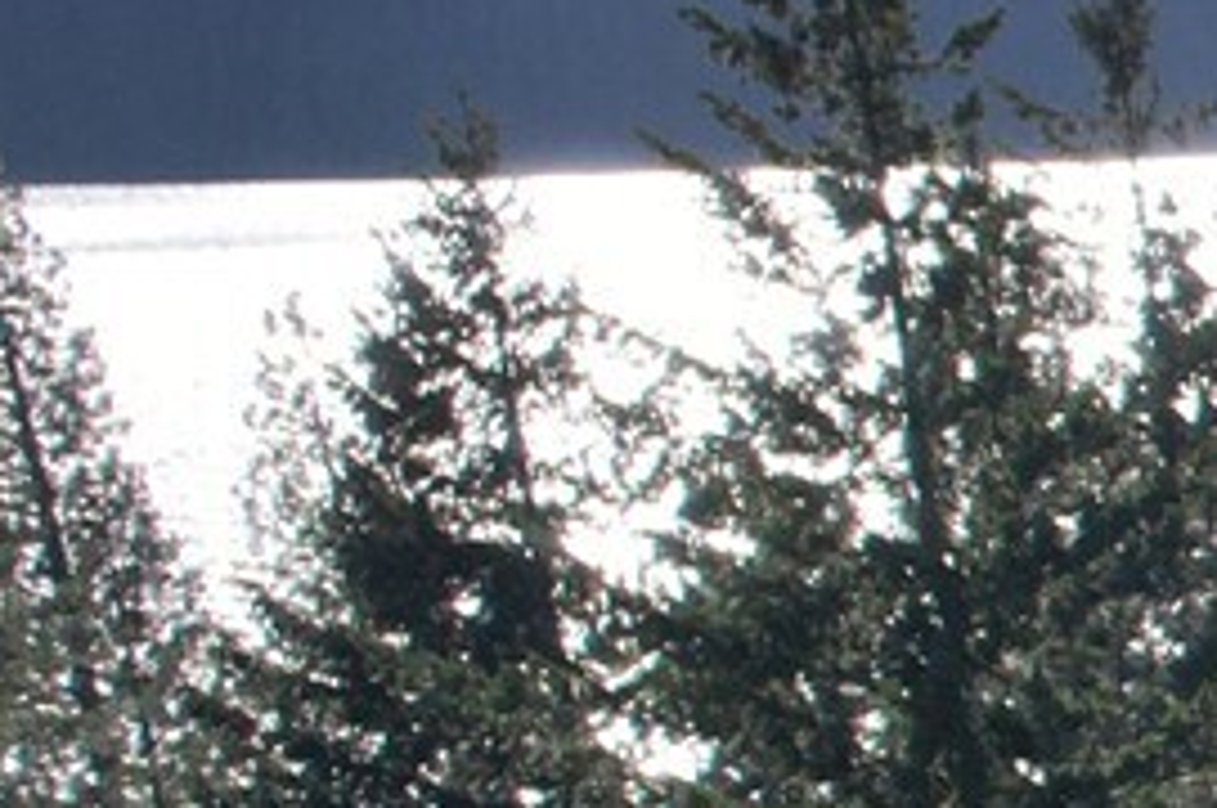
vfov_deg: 9.7
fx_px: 4660
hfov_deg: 10.4
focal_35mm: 138
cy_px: 1133
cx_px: 3716
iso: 100
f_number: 2.8
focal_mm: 8.38
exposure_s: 1/2000
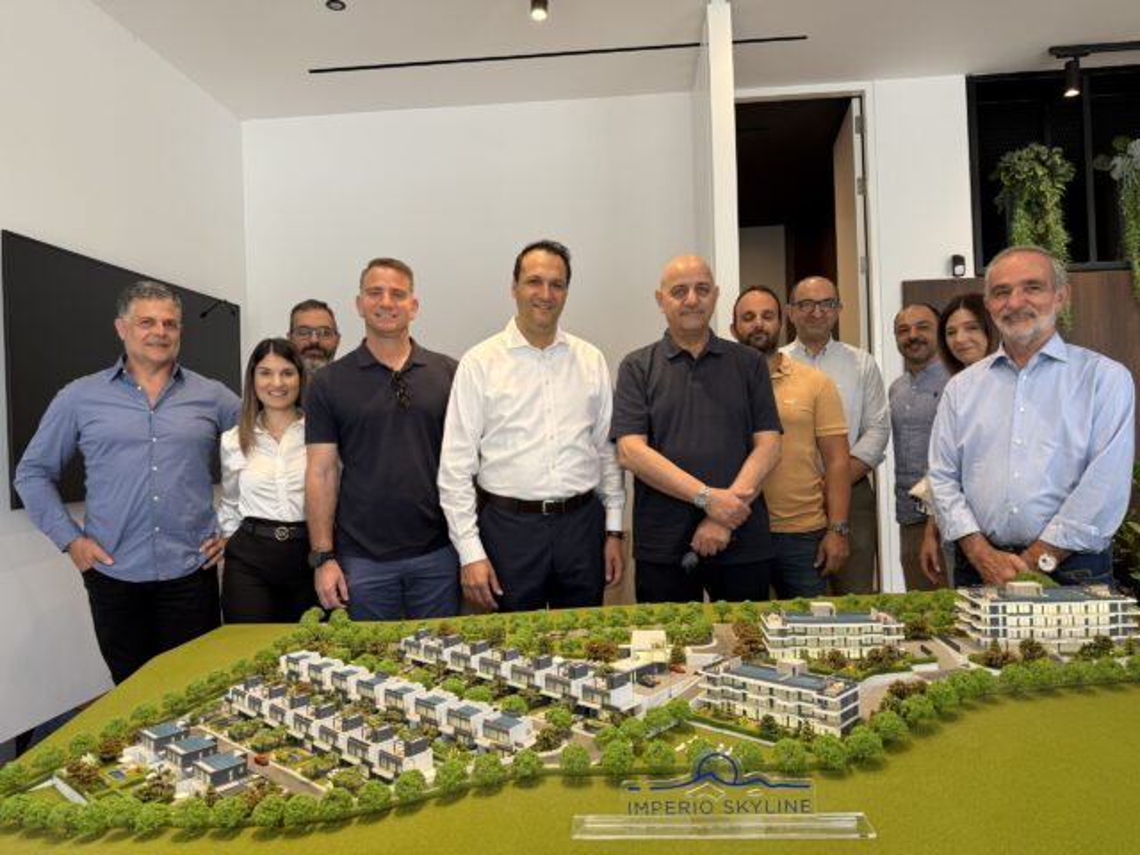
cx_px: 570
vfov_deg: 56.8
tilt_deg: +0.1
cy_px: 428
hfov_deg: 71.6
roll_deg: +2.3
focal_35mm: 24
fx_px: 790
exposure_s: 1/127
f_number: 1.78
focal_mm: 6.76
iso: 64
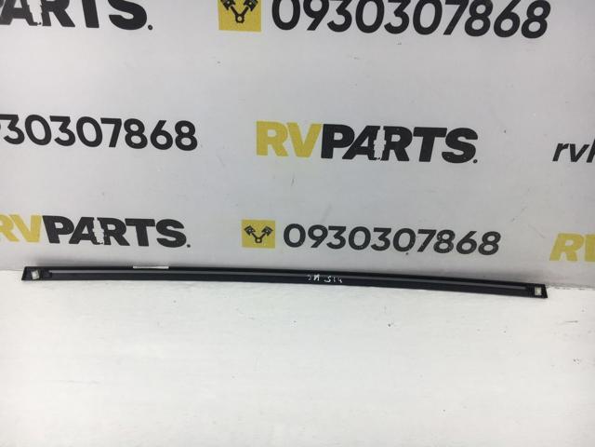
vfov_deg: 48.2
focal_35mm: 29
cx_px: 298
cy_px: 224
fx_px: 498
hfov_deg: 61.7
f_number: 2.2
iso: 32
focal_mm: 4.15
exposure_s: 1/100
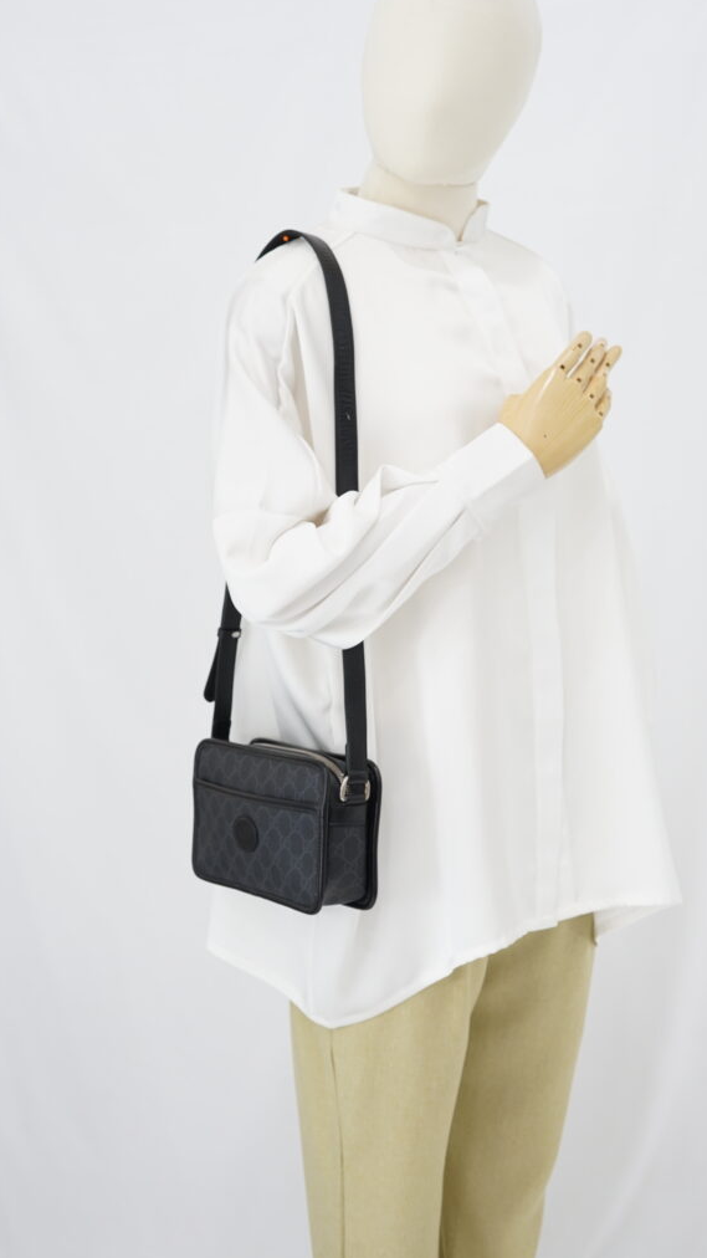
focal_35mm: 53
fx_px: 1767
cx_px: 411
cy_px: 629
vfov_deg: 39.2
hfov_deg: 22.6
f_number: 6.3
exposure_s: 1/8
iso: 640
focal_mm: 50
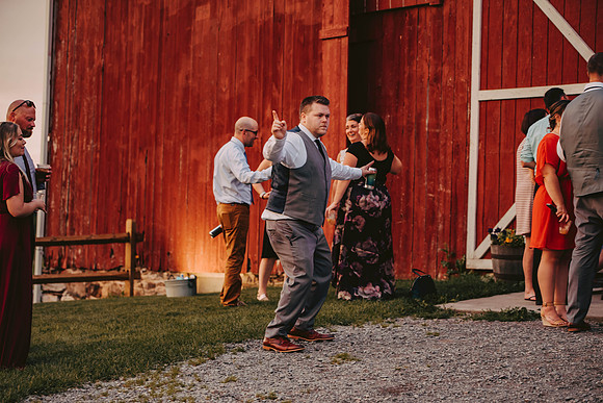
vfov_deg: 15.9
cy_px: 202
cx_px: 302
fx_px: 1441
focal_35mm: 86
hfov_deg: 23.6
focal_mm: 86
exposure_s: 1/100
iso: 640
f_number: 2.8
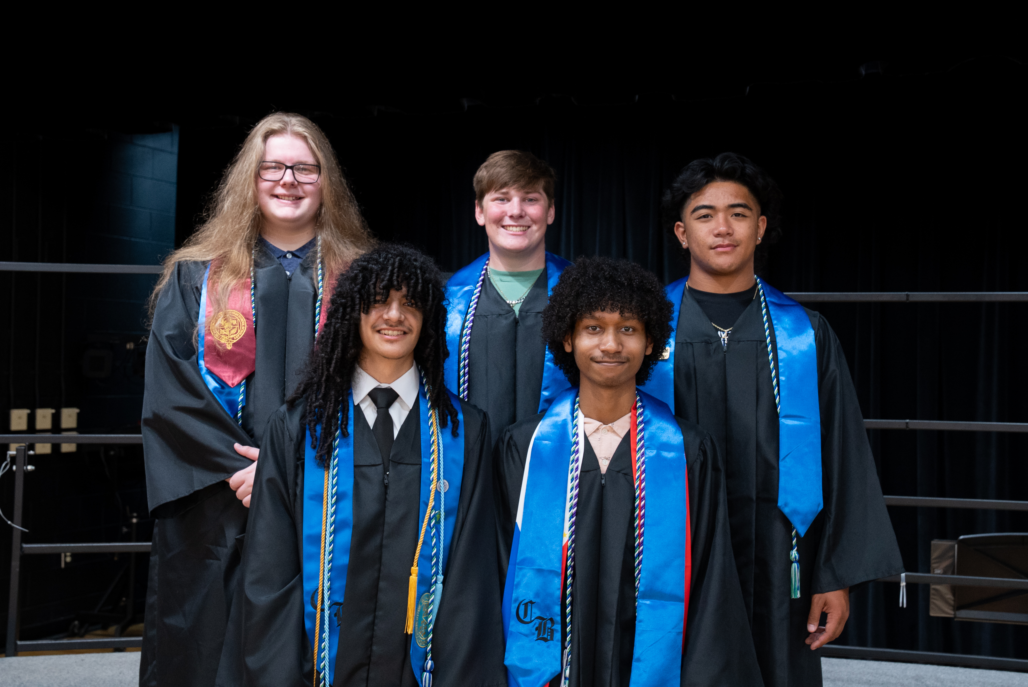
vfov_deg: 27.6
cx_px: 514
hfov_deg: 40.3
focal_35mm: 49
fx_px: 1400
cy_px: 344
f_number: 7.1
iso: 3200
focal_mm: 49
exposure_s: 1/100
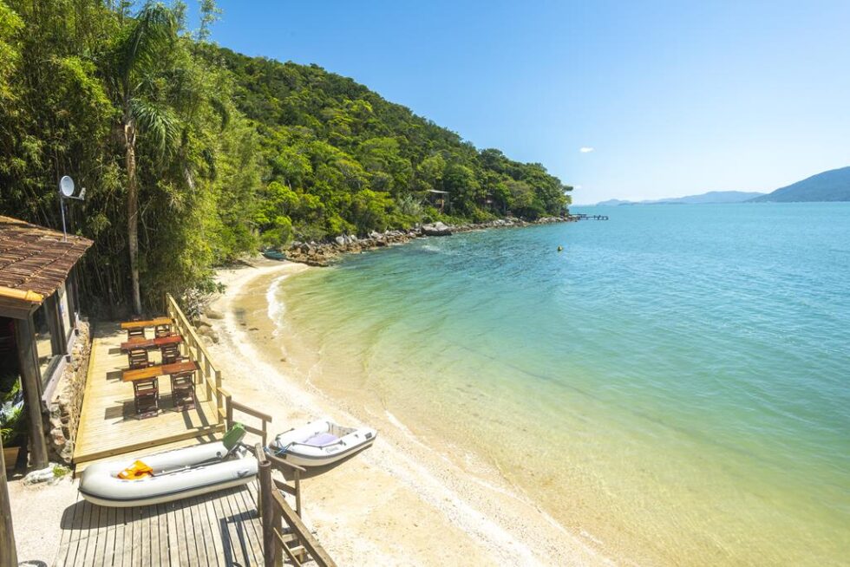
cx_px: 425
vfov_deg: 57.3
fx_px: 520
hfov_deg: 78.6
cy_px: 284
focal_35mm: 22
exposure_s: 1/60
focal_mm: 22
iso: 100
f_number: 11
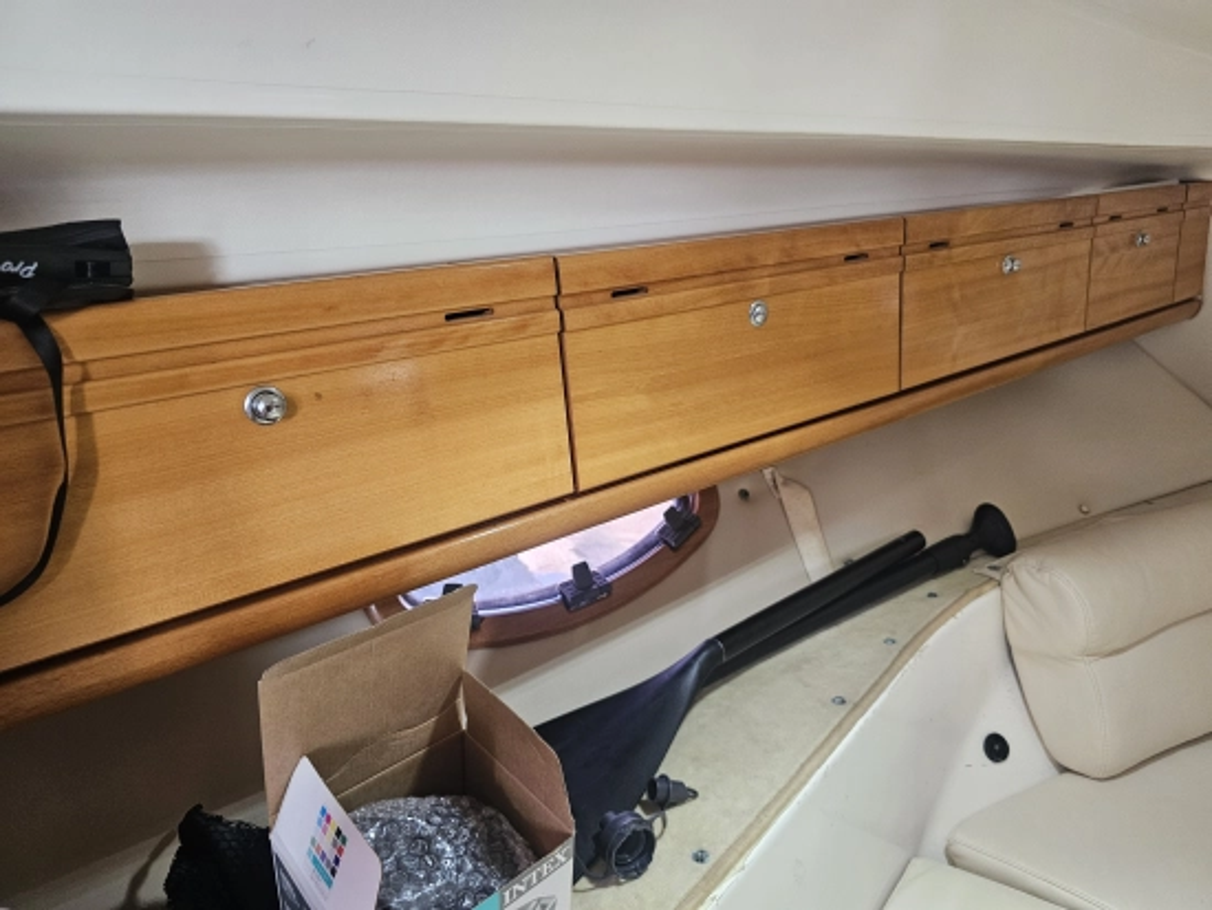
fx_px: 806
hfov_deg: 73.9
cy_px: 455
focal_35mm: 23
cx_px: 606
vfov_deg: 58.9
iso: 400
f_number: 1.7
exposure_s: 1/170
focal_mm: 6.3
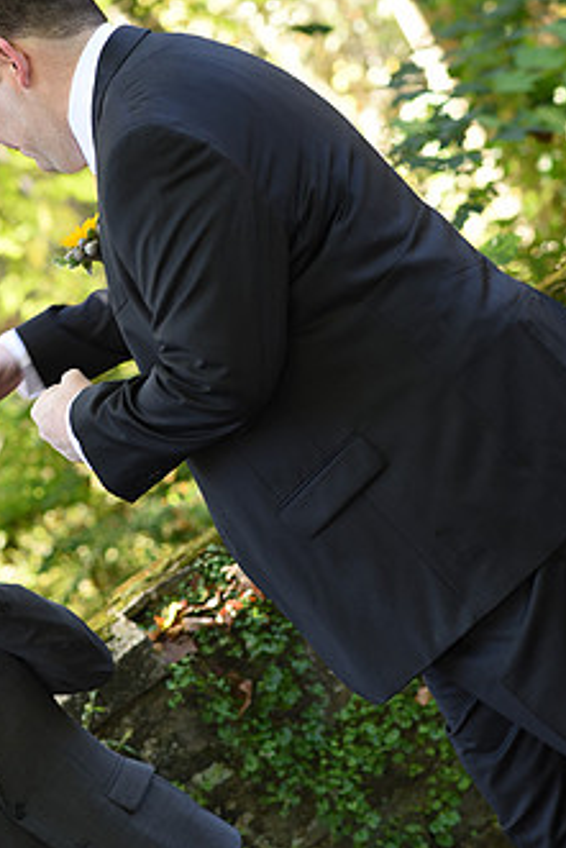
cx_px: 91
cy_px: 369
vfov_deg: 13.8
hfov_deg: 9.2
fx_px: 3510
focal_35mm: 149
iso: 500
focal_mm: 85
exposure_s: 1/200
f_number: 4
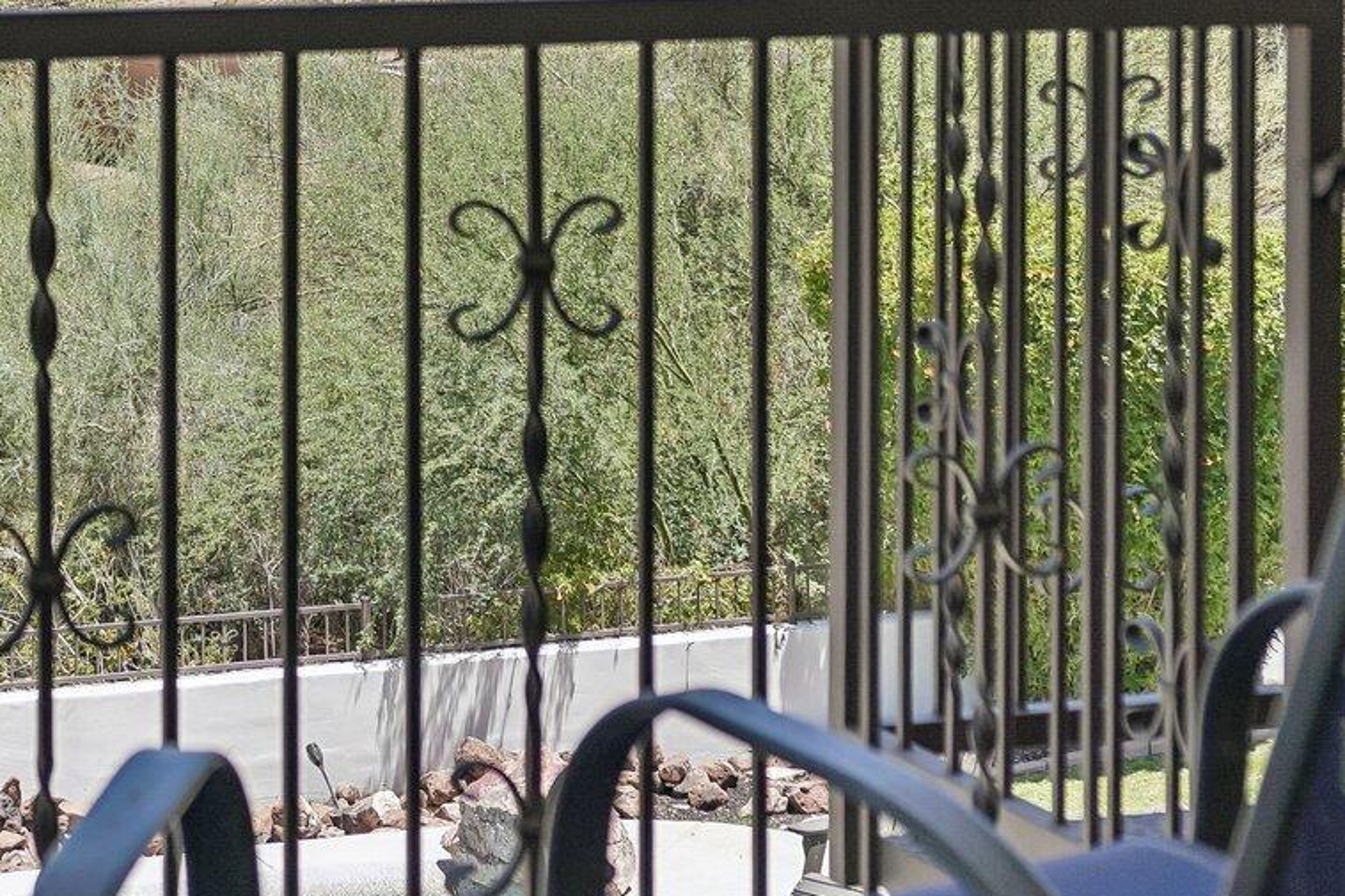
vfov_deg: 13.1
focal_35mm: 101
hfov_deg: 20.0
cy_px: -239
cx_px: 367
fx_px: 3786
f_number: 3.5
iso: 100
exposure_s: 1/1500
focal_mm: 25
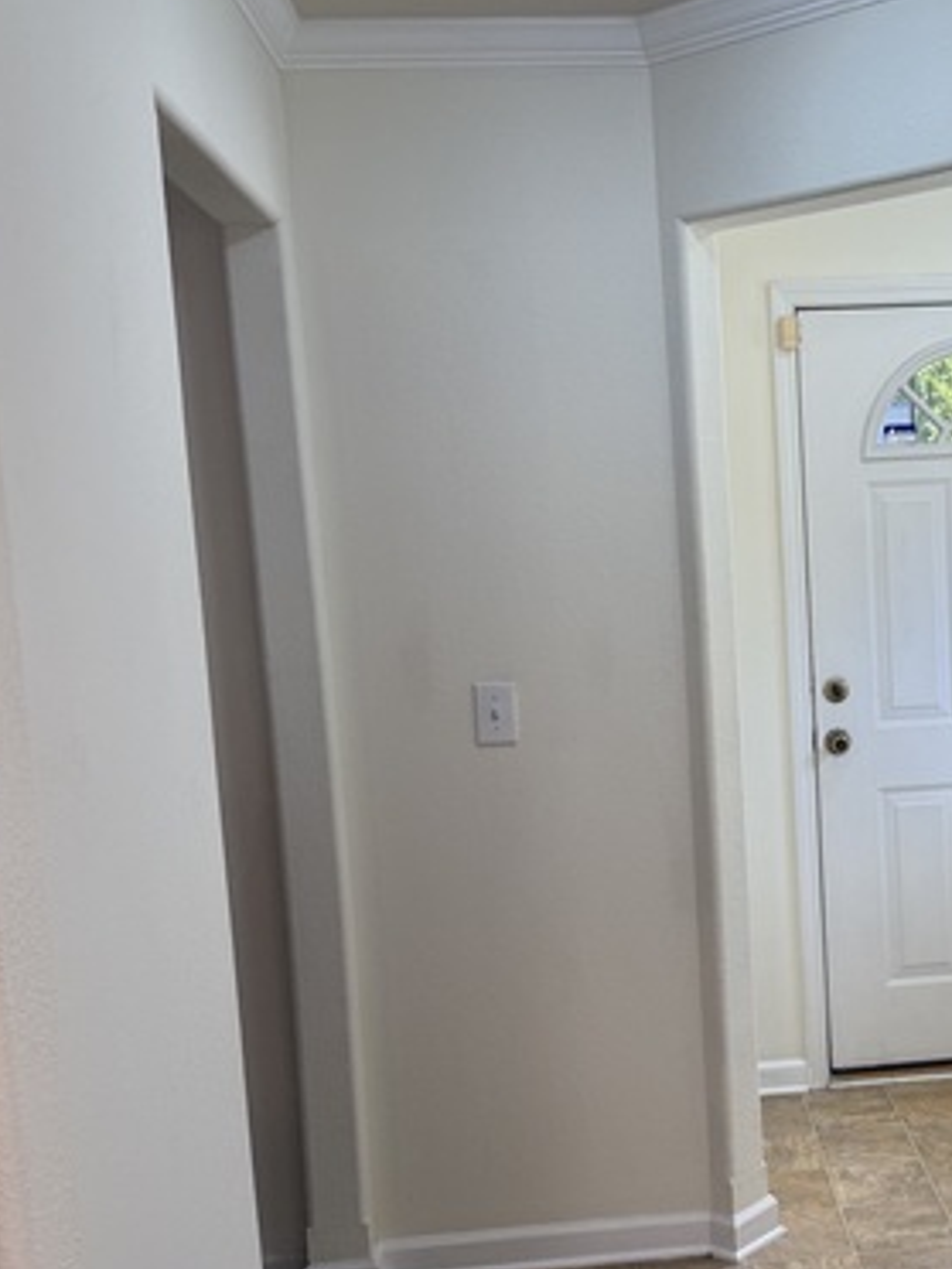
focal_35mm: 43
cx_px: 802
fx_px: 1577
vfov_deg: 43.6
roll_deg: +1.5
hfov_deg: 32.4
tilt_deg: -7.4
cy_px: 756
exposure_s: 1/393
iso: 100
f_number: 1.78
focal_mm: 6.76
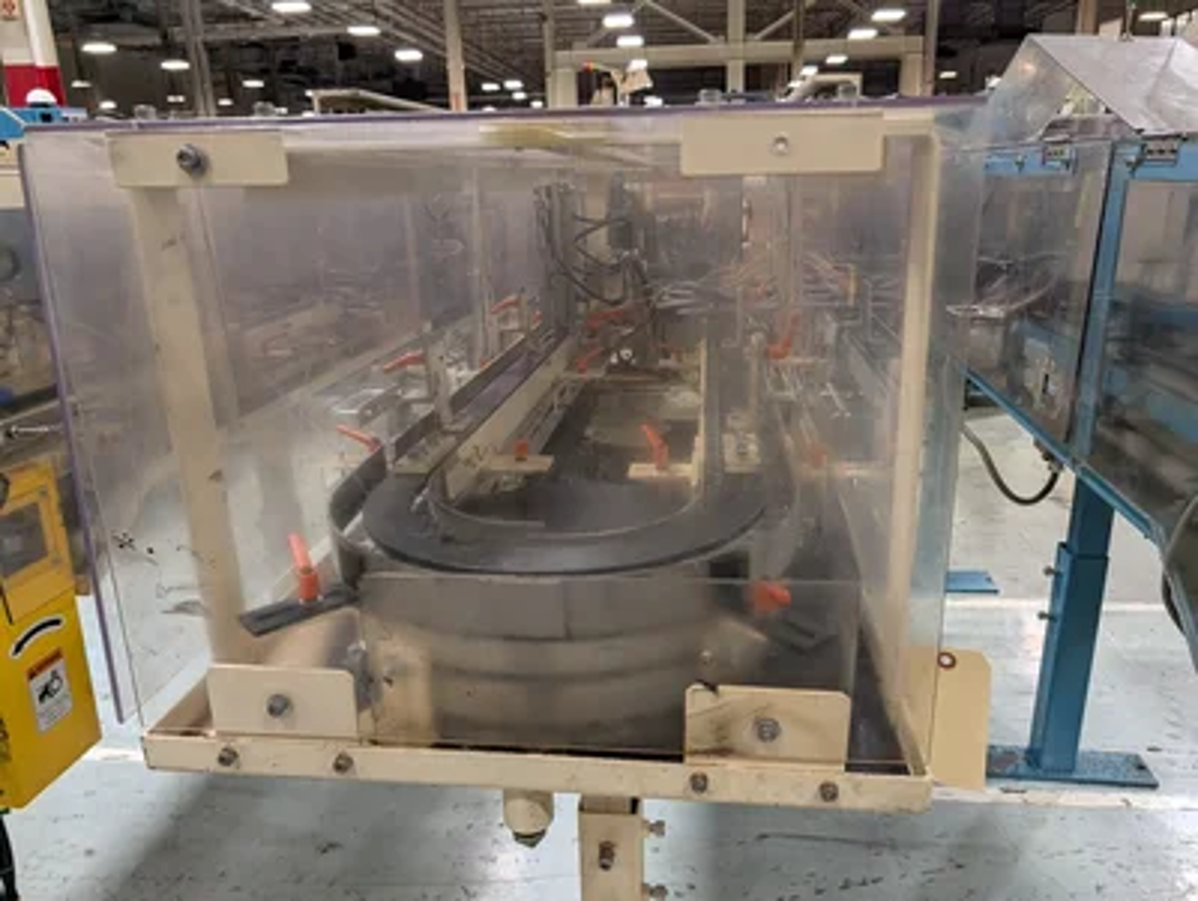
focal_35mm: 24
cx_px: 599
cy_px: 450
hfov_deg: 71.5
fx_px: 832
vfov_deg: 56.9
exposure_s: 1/766
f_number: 1.68
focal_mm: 6.9
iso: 885
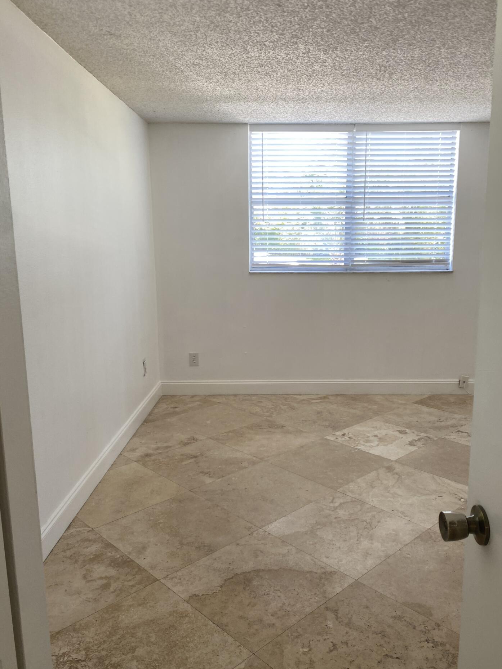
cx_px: 264
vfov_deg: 63.4
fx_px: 541
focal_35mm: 28
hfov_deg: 49.7
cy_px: 340
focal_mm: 4.25
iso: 32
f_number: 1.8
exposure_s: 1/120
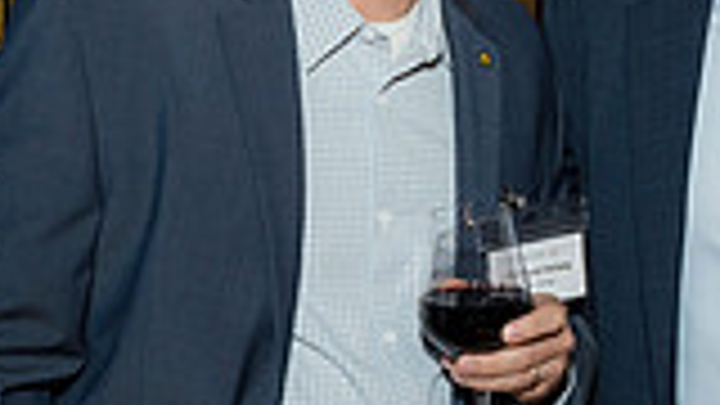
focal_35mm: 118
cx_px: 626
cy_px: 119
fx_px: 2253
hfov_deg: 17.9
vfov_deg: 10.3
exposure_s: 1/125
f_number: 5.6
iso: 800
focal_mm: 31
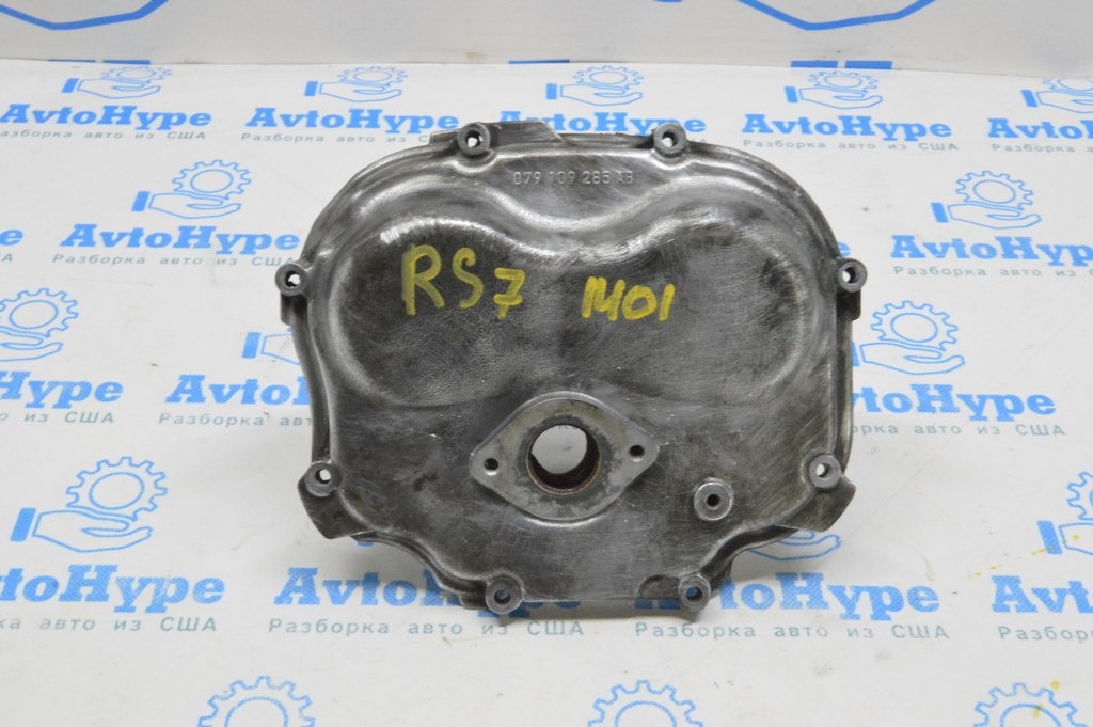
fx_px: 1456
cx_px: 546
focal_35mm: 48
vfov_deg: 28.0
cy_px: 364
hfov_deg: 41.1
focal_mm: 32
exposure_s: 1/20
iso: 6400
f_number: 20
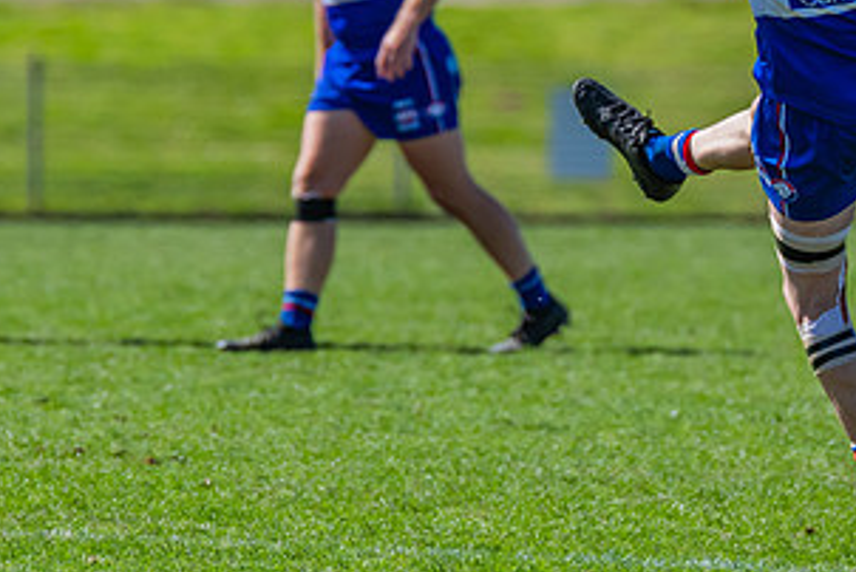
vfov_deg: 1.4
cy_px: -47
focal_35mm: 1003
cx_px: 694
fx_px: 23872
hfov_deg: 2.1
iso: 800
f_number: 6.3
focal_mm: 420
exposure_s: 1/2000
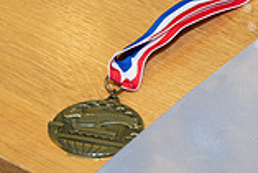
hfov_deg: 8.1
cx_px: 398
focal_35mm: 247
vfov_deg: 5.6
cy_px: -22
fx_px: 1772
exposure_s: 1/80
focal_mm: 67
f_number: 5.6
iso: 640
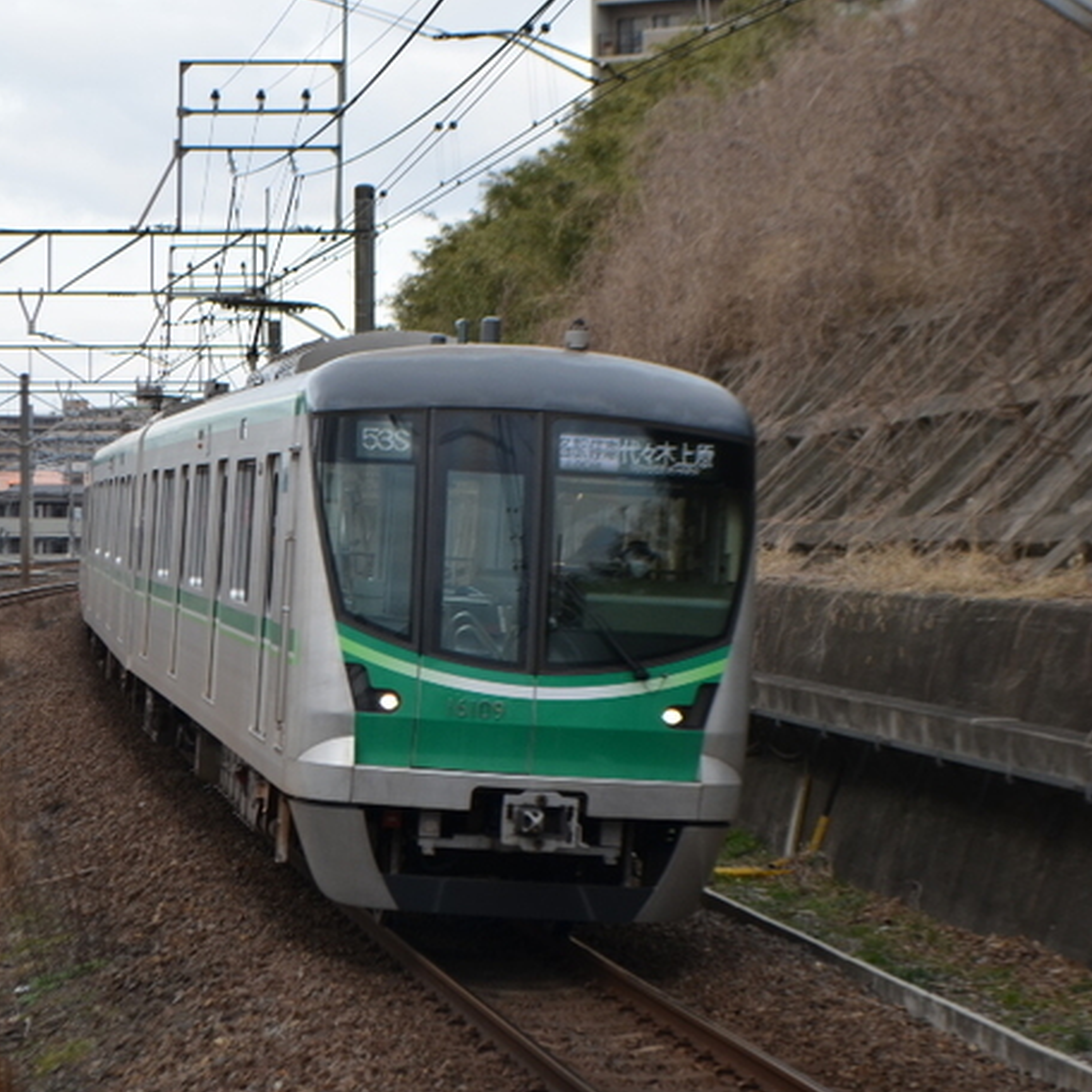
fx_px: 4381
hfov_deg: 14.2
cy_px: 479
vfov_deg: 14.2
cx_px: 383
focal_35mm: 123
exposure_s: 1/160
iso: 200
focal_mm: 55
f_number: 6.3
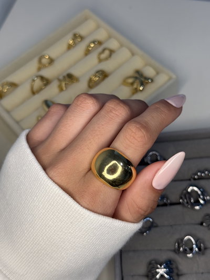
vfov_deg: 39.6
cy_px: 140
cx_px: 105
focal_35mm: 48
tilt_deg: -58.4
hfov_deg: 30.3
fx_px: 388
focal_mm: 6.76
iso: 80
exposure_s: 1/109
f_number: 1.78
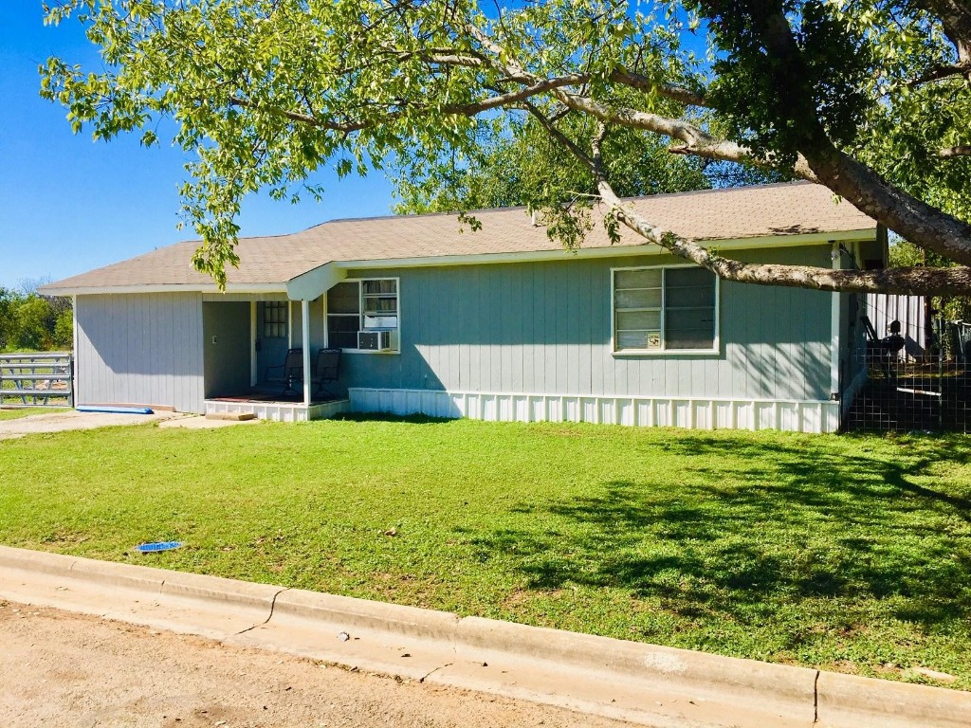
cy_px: 364
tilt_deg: -2.4
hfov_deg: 61.7
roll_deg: -0.2
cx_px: 486
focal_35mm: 29
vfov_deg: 48.2
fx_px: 813
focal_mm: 4.15
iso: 32
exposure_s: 1/1582
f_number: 2.2
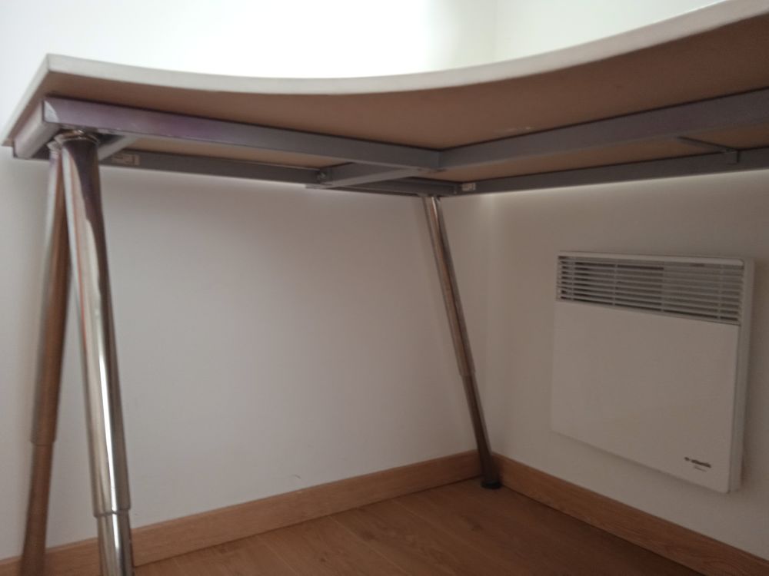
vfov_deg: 49.7
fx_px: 622
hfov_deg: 63.4
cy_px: 288
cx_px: 384
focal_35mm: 28
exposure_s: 1/33.3
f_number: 2.2
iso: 175
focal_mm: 3.43
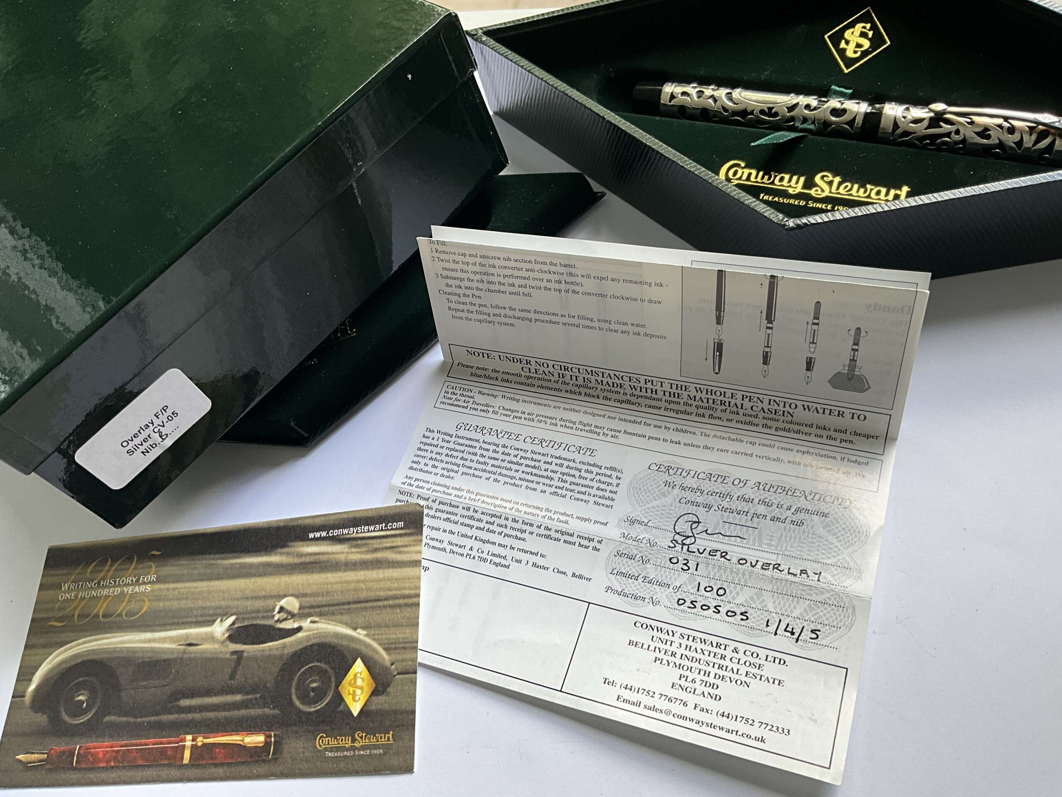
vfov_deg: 48.2
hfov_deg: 61.7
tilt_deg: -58.7
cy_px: 398
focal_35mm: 29
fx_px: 890
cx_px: 531
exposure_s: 1/122
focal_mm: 3
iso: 40
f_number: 1.8
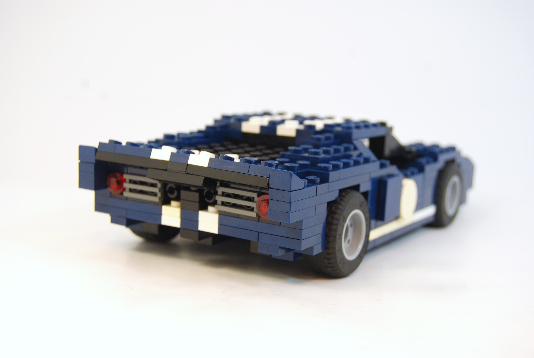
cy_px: 179
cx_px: 267
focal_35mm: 57
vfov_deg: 23.8
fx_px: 847
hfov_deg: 35.0
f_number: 6.3
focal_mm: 38
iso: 200
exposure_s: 1/60
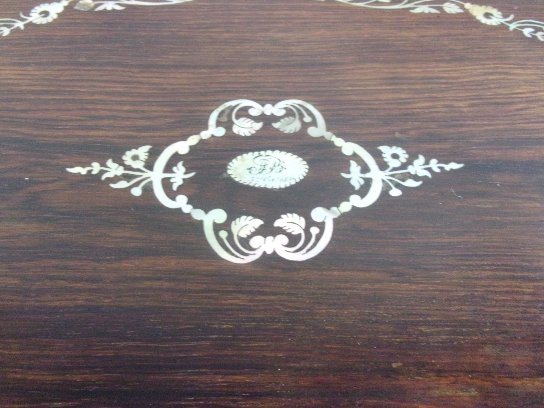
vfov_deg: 49.7
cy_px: 204
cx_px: 272
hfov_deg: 63.4
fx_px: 440
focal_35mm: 28
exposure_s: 1/50
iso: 800
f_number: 3.9
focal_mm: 5.1
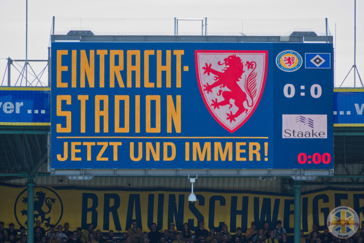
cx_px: 182
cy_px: 122
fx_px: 6050
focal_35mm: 598
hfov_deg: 3.4
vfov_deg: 2.3
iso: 200
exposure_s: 1/320
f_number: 5.6
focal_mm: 219.3
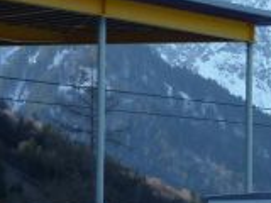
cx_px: 324
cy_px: 139
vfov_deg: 9.0
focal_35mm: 165
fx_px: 1292
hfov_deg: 11.7
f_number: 2.8
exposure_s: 1/500
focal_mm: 5.5
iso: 100
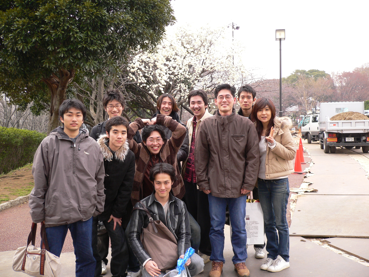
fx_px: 373
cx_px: 184
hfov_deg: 52.6
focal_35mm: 35
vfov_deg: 40.7
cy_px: 138
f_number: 2.8
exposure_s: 1/125
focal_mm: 5.8
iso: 80
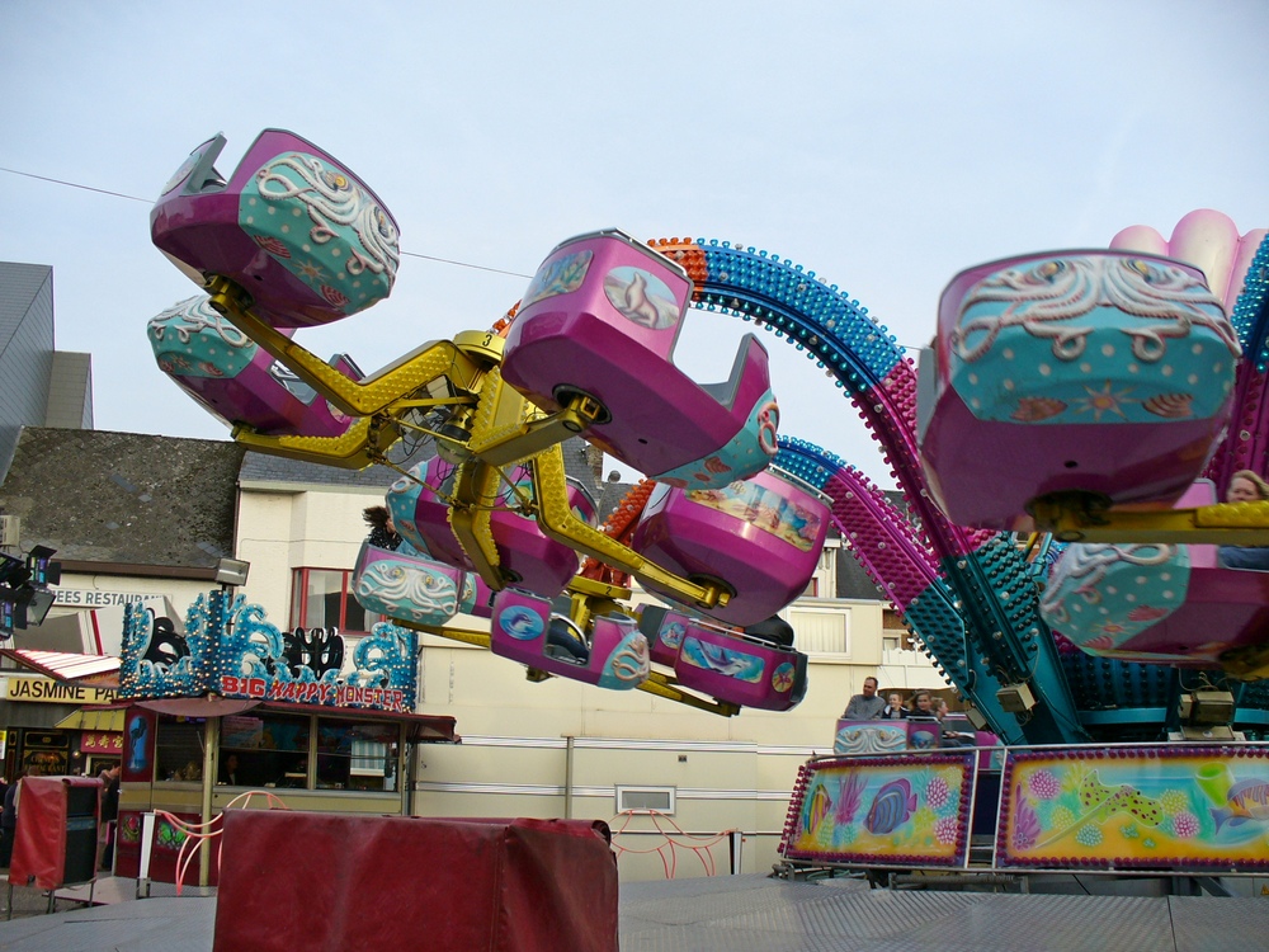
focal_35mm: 37
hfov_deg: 50.1
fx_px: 1356
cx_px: 634
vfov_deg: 38.7
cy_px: 476
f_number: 2.8
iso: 80
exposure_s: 1/320
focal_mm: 6.1
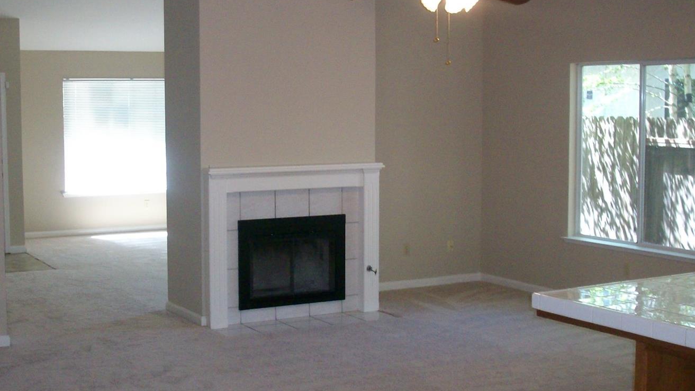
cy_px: 208
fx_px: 1032
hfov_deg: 37.2
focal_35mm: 56
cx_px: 312
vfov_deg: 21.4
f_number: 3.1
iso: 231
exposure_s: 1/47.1
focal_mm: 7.46
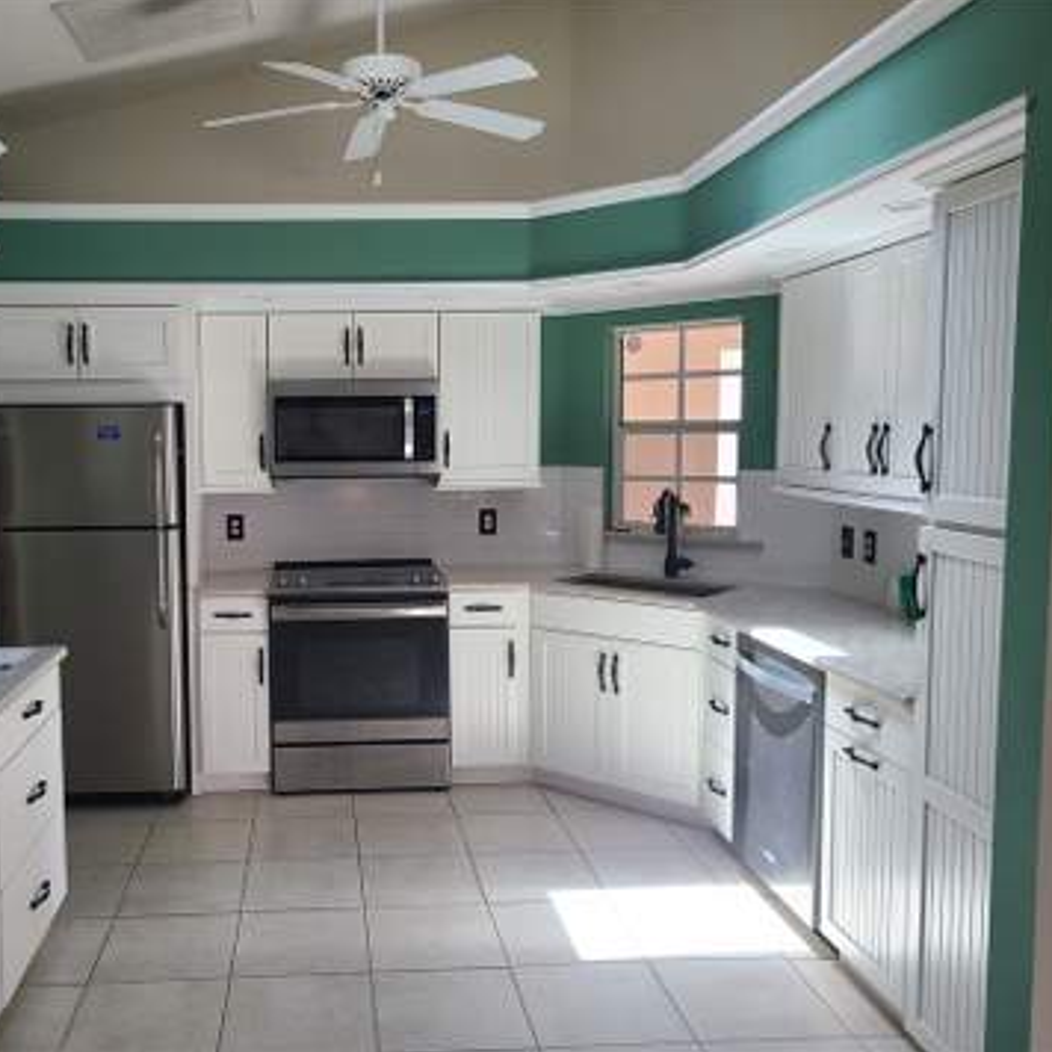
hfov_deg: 51.6
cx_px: 358
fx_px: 1066
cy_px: 523
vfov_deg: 52.5
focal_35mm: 31
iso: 50
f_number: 1.8
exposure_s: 1/60
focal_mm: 5.4
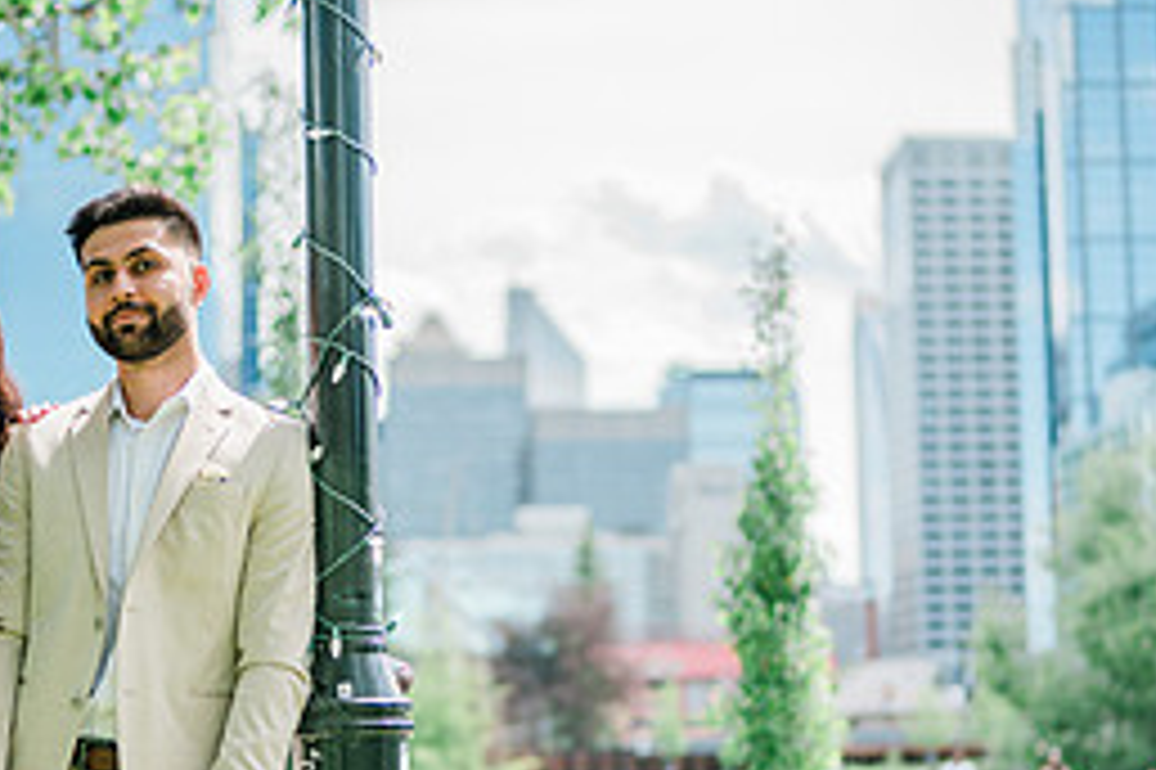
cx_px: 495
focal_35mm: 79
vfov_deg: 17.2
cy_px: 583
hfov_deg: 25.7
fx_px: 2535
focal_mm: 35
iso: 125
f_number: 1.2
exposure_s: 1/3200
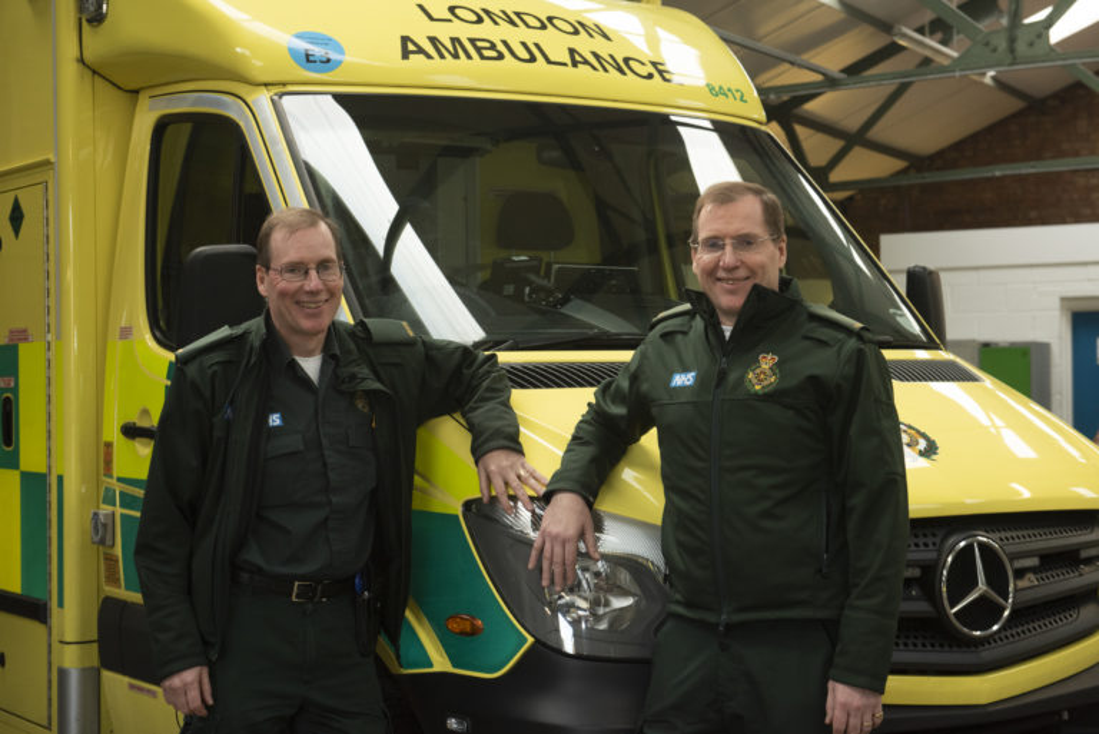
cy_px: 367
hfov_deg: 33.4
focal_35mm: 60
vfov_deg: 22.7
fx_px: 1833
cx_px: 550
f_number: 7.1
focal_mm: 60
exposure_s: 1/125
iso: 1250
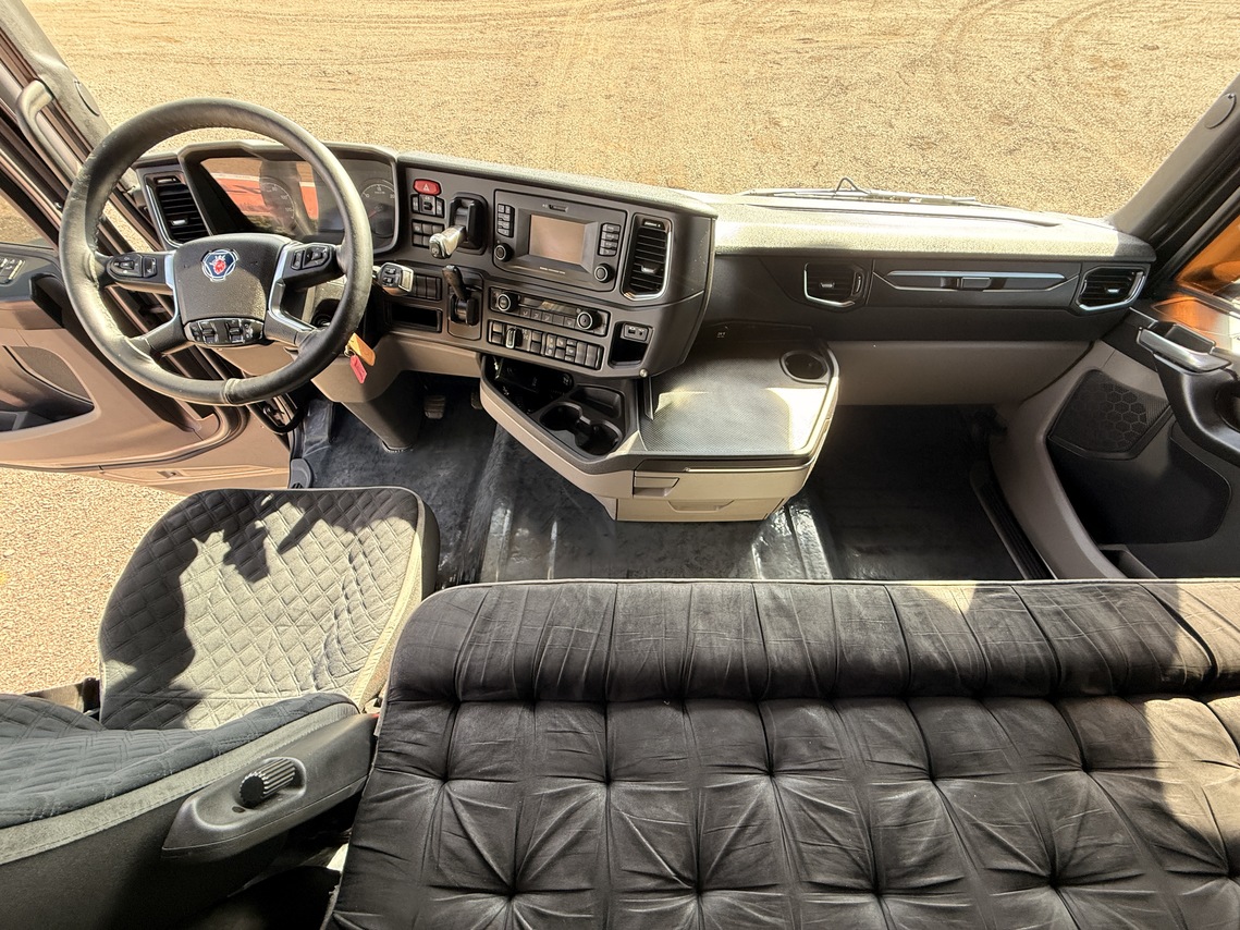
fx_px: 501
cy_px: 465
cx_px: 620
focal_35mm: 14
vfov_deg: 85.7
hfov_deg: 102.1
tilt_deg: -53.3
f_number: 2.2
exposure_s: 1/99
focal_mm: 2.22
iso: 250
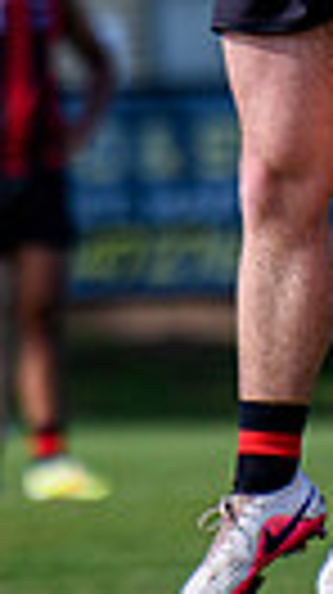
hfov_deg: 0.6
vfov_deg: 1.2
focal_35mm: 1868
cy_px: -232
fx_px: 29398
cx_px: 302
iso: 110
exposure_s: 1/2500
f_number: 2.8
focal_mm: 200
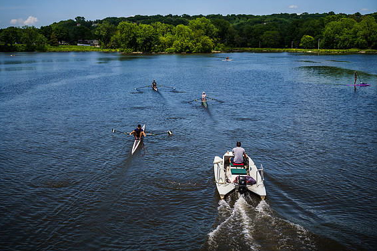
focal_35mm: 45
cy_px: 123
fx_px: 471
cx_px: 179
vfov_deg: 29.8
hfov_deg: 43.6
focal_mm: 41.8
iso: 200
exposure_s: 1/3200
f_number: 4
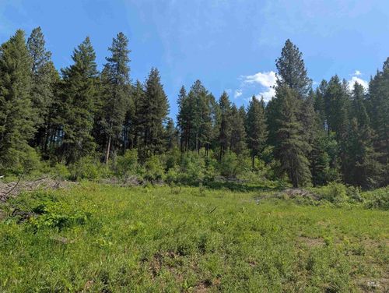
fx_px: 270
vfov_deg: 56.9
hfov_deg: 71.5
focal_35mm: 24
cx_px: 194
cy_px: 146
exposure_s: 1/781
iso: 20
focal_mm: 6.9
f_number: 1.68
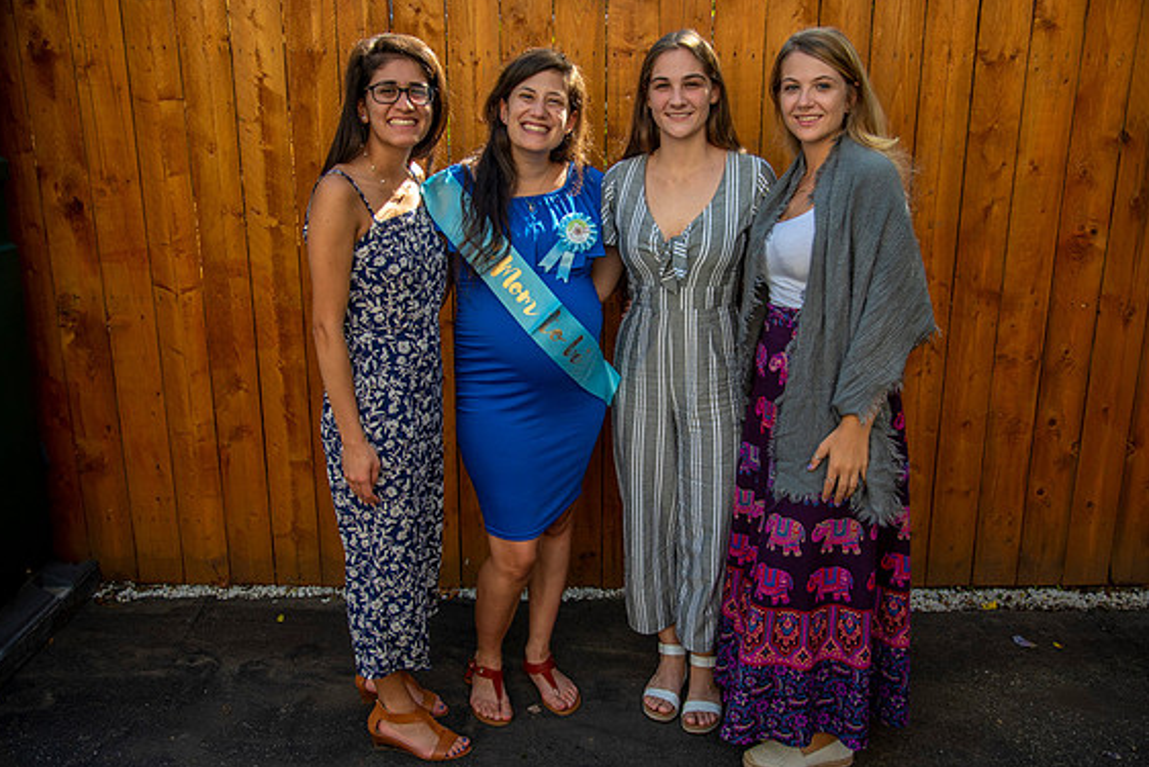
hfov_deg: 58.7
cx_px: 581
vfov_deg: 41.1
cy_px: 379
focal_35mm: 32
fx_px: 1022
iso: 125
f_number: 4
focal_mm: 31
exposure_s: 1/320
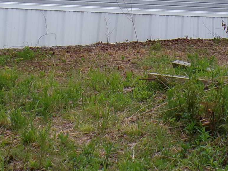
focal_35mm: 112
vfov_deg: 12.9
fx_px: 738
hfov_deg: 17.3
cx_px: 199
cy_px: -40
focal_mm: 5
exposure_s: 1/75
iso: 100
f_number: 4.6
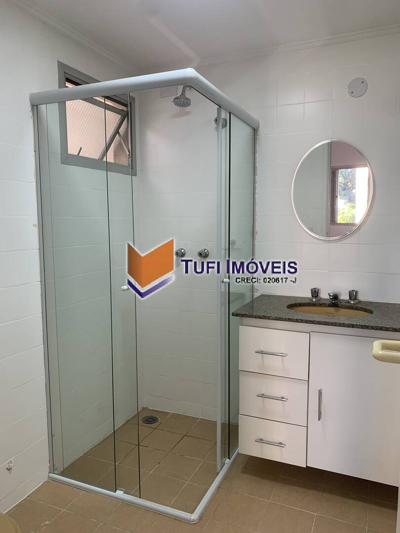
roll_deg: +1.2
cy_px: 266
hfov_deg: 53.1
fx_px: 401
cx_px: 200
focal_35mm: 26
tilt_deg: -5.2
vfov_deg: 67.3
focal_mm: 4.25
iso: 80
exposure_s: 1/120
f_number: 1.8
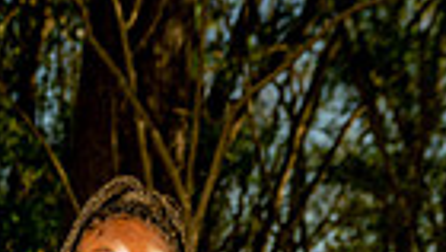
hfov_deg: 17.7
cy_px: 708
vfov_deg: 8.6
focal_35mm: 121
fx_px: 1432
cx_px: 166
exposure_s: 1/250
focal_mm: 36
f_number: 4.5
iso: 125
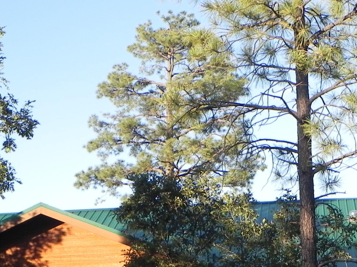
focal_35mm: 108
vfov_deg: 13.6
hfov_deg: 18.2
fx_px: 1114
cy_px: 207
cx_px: 222
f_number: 4.5
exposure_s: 1/200
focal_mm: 8.2
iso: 160
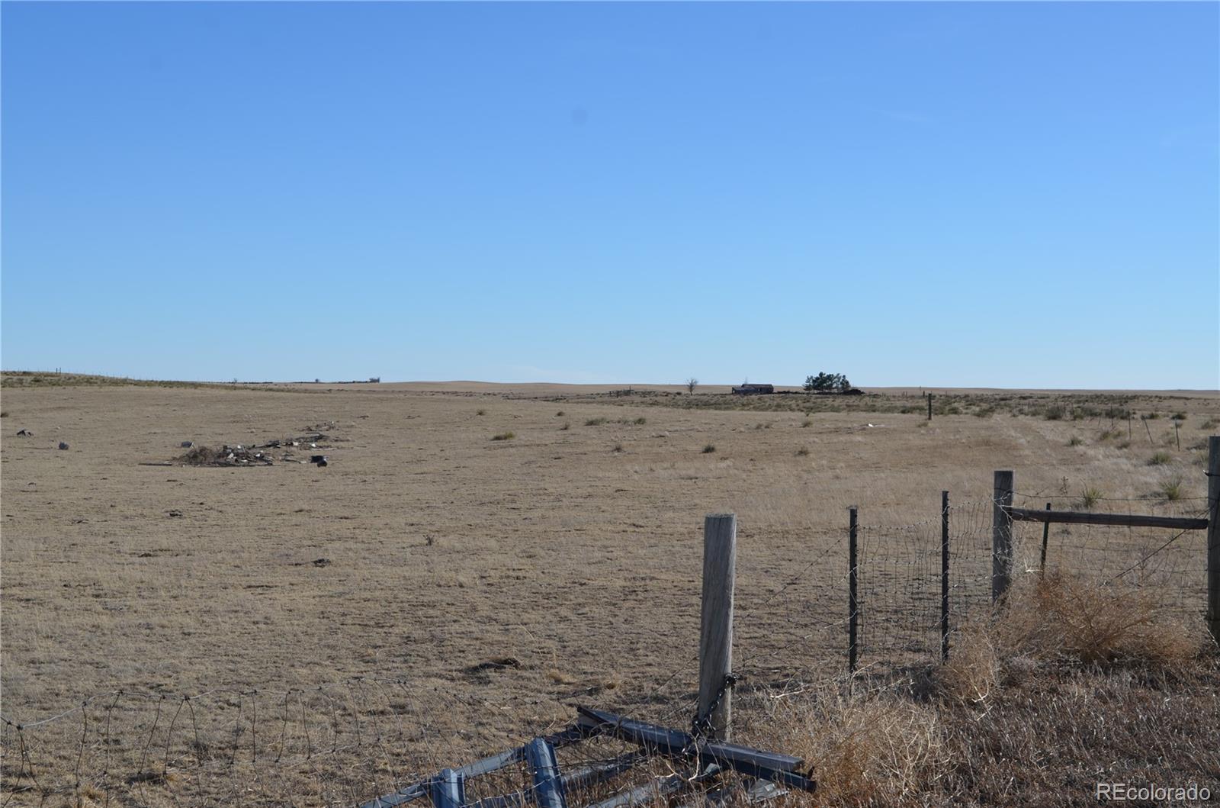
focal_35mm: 60
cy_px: 404
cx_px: 610
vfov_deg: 22.5
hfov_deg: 33.5
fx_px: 2029
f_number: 9
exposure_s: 1/320
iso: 100
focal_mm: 40
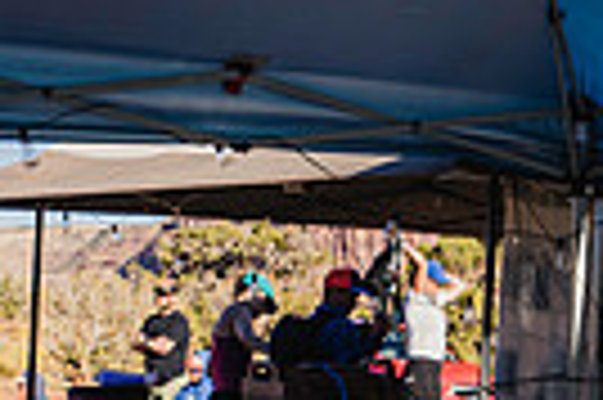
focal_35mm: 104
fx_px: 1740
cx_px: 441
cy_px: 708
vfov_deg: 12.1
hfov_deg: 19.5
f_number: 5.6
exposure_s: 1/400
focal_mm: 24
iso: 100
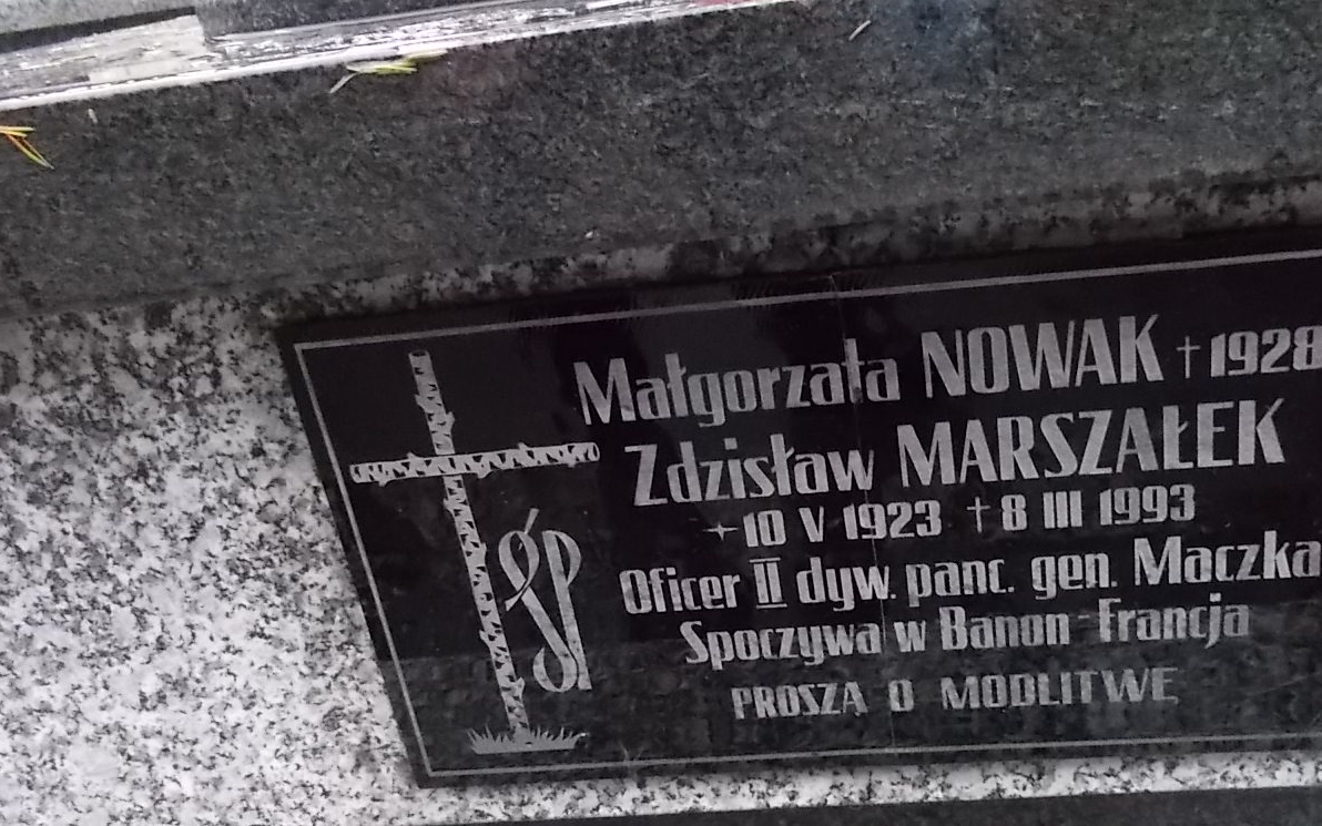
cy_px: 594
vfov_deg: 33.9
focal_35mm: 37
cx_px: 827
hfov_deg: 52.2
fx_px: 1333
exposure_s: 1/50
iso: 400
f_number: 3.2
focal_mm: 4.6
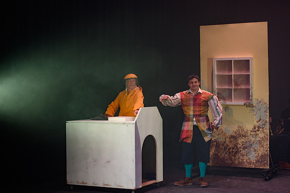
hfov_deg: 28.2
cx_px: 145
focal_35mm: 72
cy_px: 96
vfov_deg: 19.0
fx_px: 576
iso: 800
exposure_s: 1/100
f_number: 2.8
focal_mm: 70
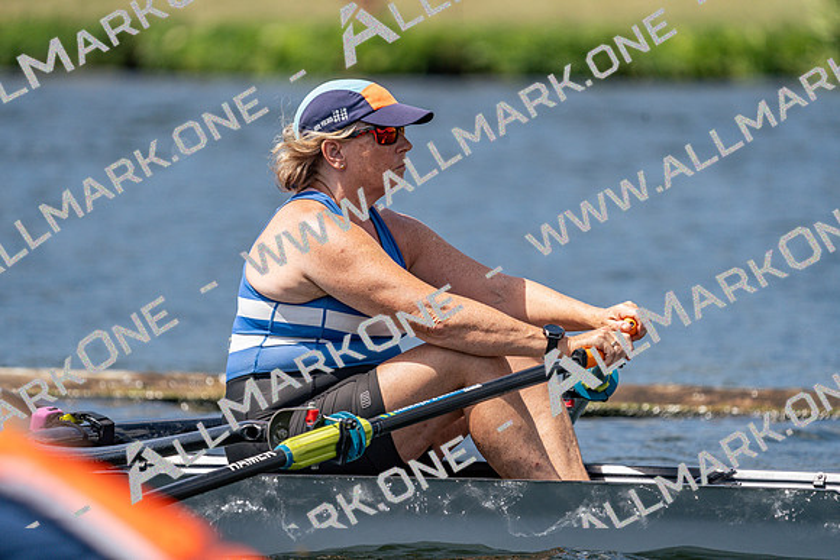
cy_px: 280
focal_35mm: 444
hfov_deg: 4.6
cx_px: 420
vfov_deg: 3.1
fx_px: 10362
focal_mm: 444
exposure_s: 1/2000
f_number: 6.3
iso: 250
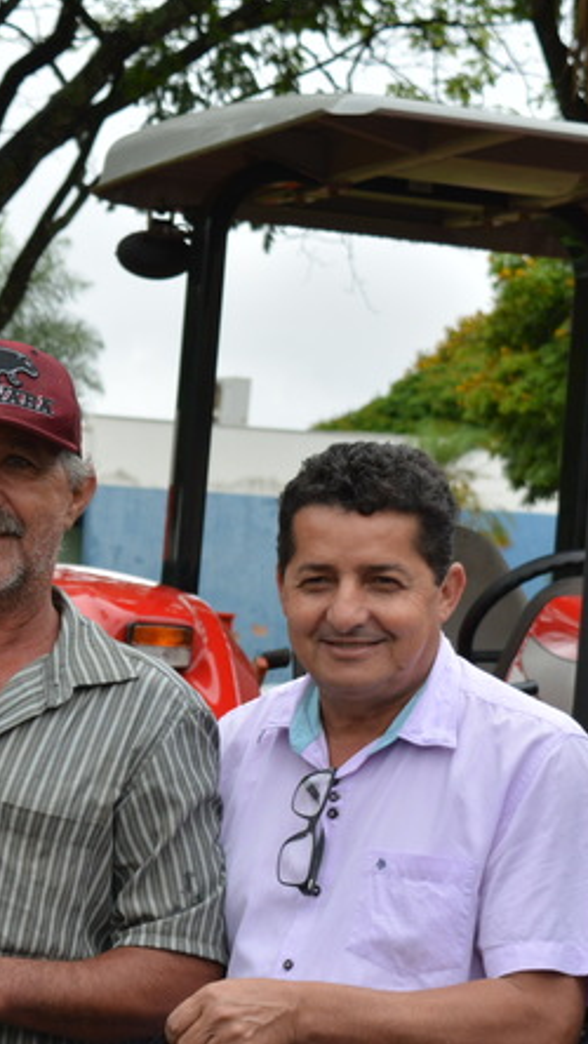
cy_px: 698
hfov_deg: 9.0
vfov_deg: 16.0
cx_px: 113
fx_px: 3711
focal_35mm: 134
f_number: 7.1
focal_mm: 42
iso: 200
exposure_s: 1/200
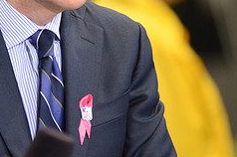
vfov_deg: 1.9
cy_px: -26
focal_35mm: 730
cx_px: 5
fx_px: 4799
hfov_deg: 2.8
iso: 800
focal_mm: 200
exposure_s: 1/640
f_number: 3.2
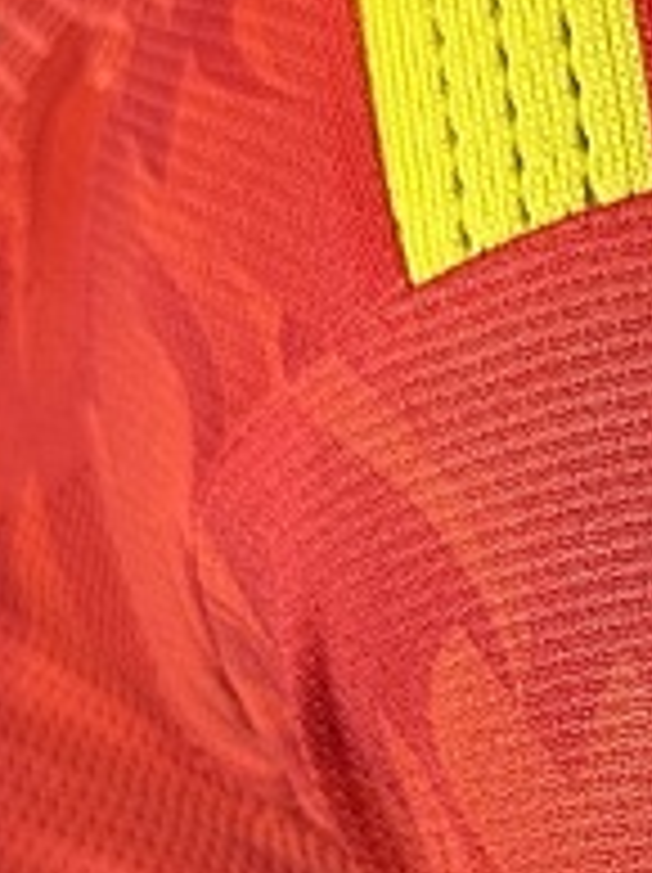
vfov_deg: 19.2
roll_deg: -9.8
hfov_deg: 14.3
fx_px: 2492
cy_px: 909
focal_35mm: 99
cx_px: 854
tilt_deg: -20.6
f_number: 1.78
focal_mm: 6.76
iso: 125
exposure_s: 1/50
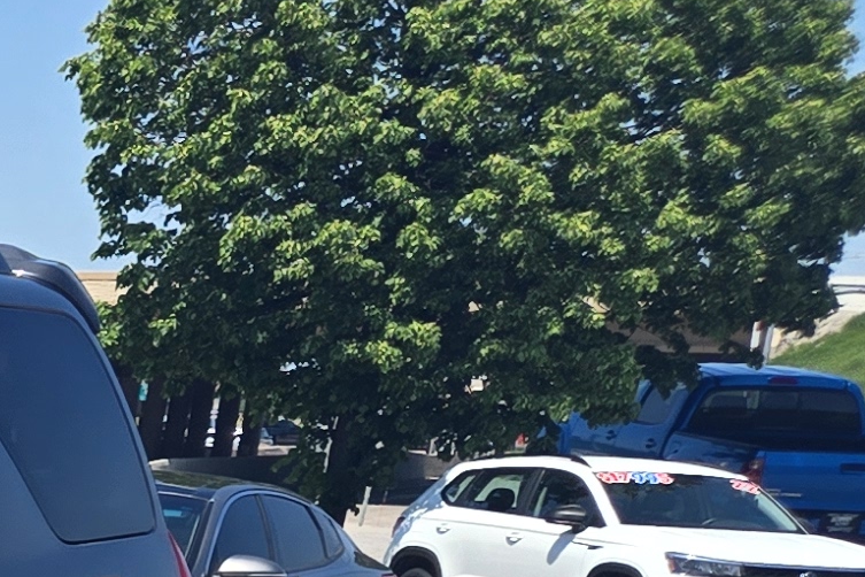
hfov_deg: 12.2
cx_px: -1314
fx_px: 3051
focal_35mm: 127
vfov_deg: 10.1
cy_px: 1113
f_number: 1.8
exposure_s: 1/1546
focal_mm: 5.4
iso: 25
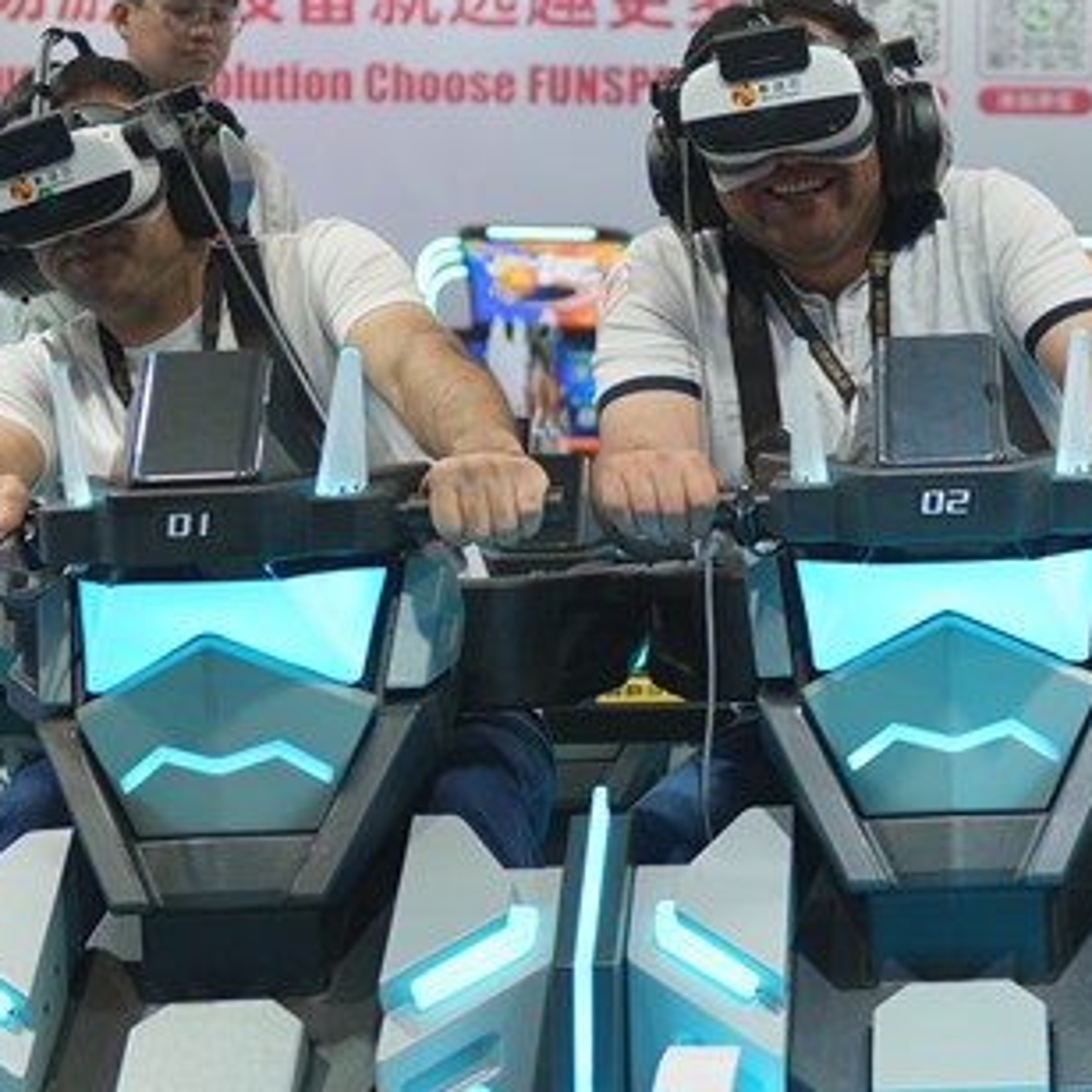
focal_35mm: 107
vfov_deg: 16.2
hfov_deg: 15.9
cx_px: 1124
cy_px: 573
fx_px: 3836
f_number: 2.8
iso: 200
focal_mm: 38.9
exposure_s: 1/200
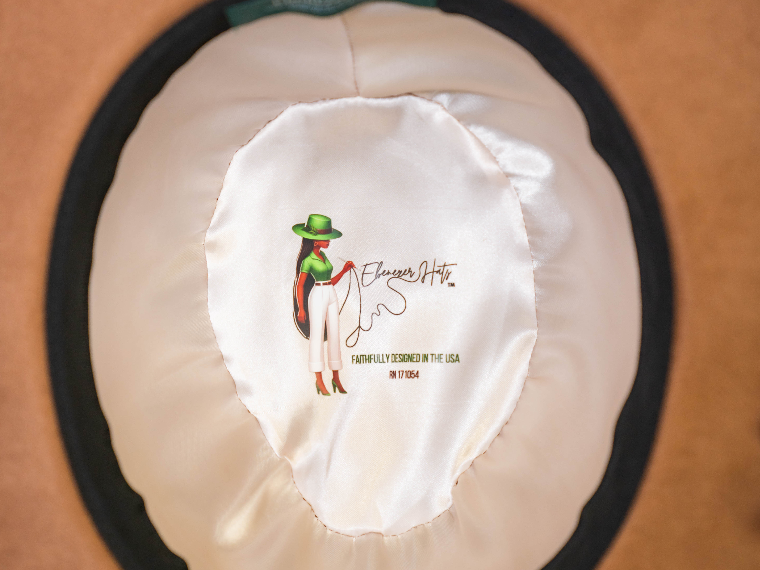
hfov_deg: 19.8
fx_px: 2174
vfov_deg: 14.9
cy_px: 315
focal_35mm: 99
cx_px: 383
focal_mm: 68
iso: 250
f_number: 2.8
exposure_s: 1/125
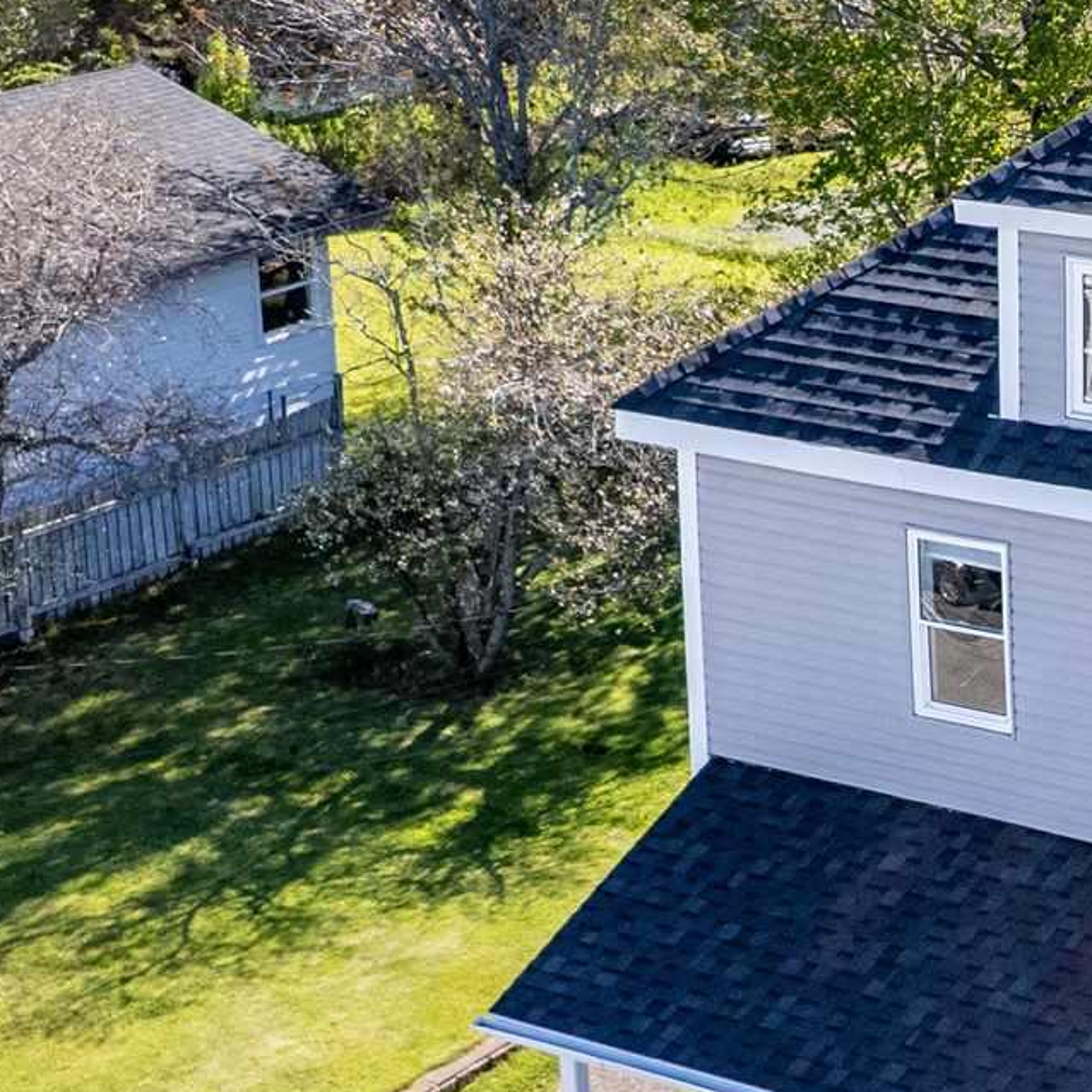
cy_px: 780
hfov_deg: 18.1
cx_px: 1371
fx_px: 3212
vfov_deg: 19.2
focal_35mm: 90
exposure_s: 1/1000
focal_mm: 8.38
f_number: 2.8
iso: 100
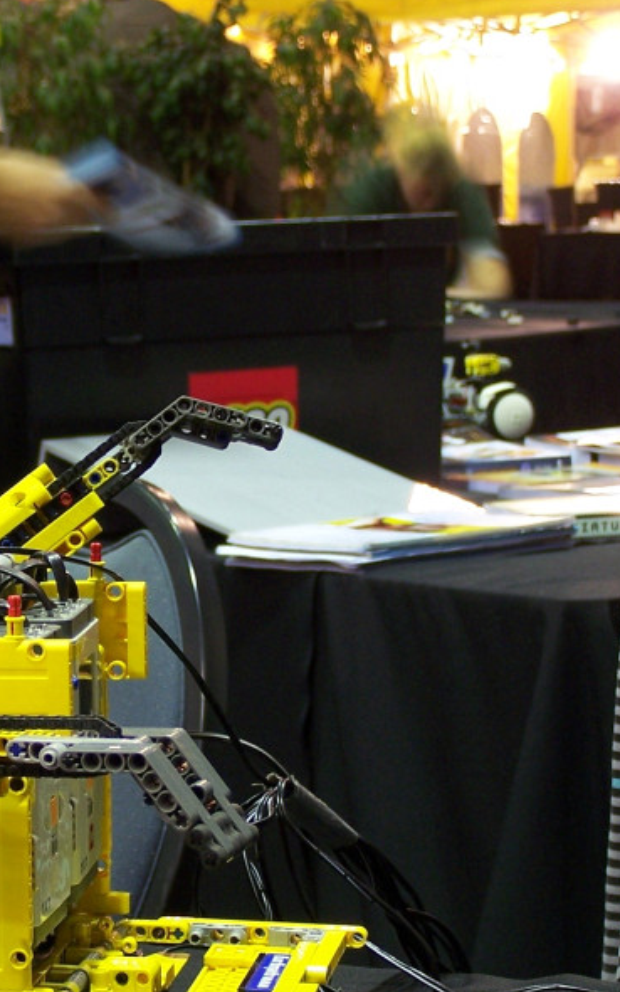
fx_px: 3432
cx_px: 8
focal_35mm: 127
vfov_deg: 16.4
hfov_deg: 10.2
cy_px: 620
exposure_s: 1/2
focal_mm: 11.5
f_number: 3.2
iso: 80
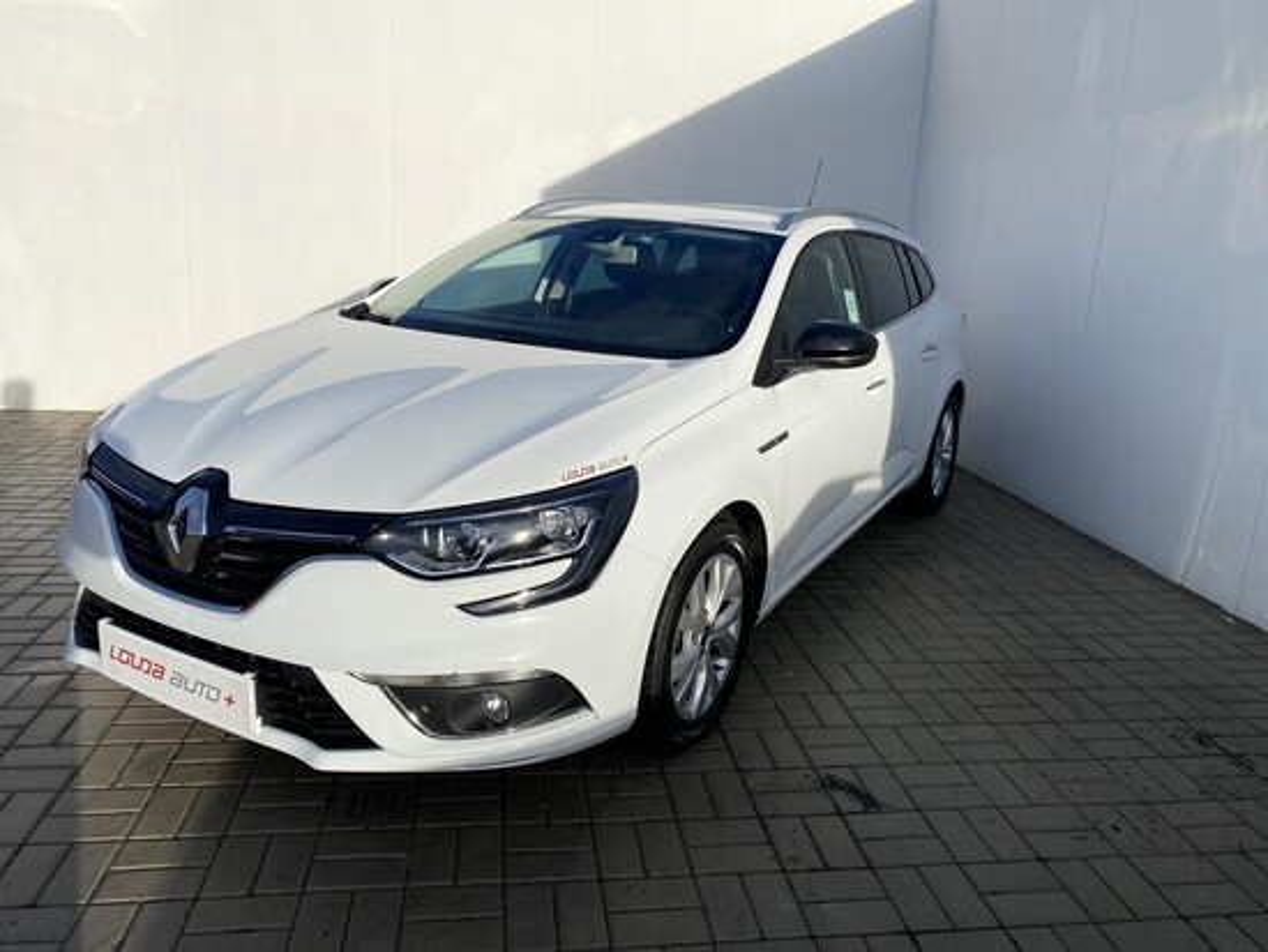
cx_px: 634
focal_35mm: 26
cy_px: 476
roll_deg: -3.3
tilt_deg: -13.8
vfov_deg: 53.1
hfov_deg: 67.3
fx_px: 953
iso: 32
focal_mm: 4.25
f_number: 1.8
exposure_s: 1/4808
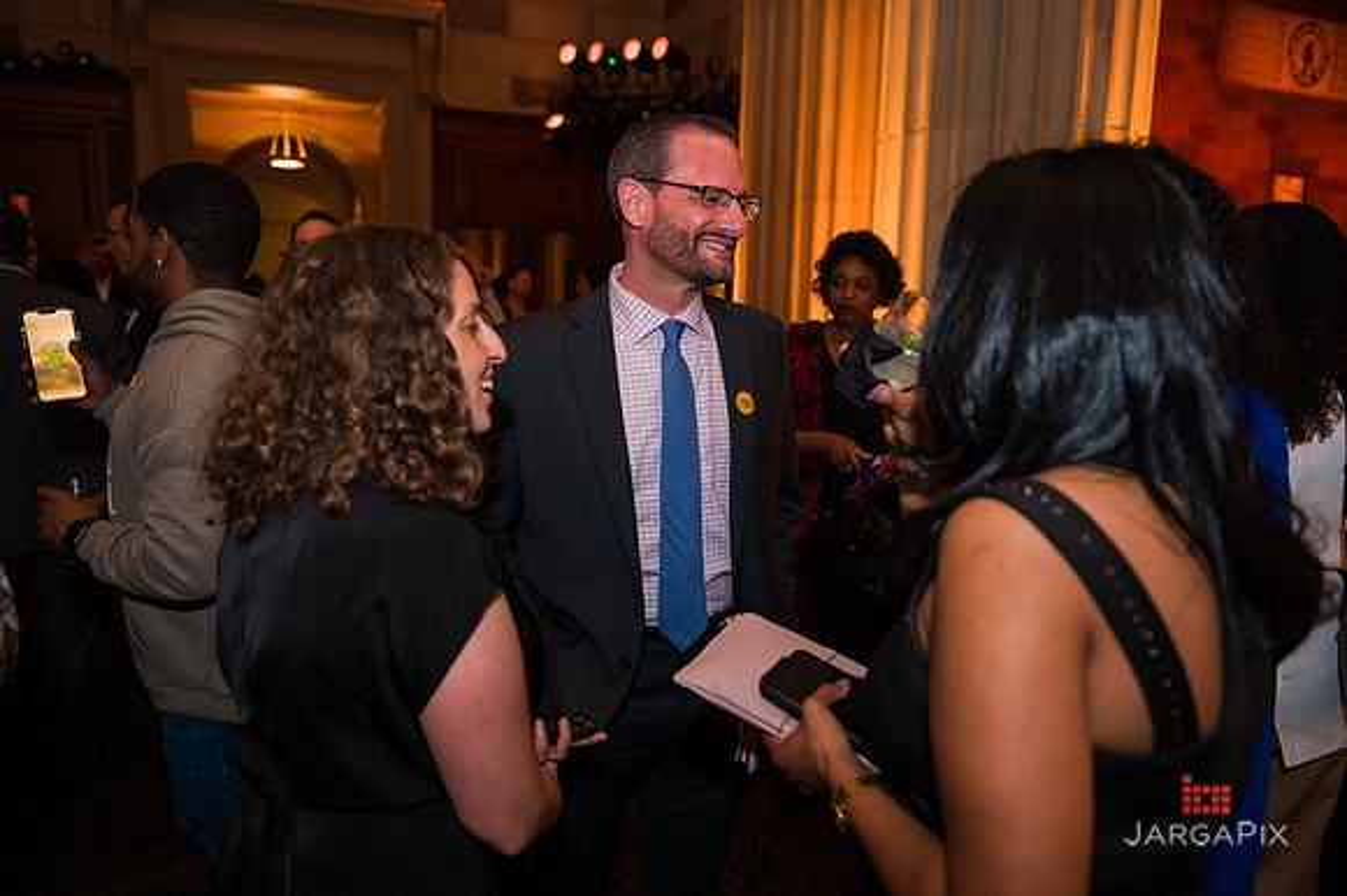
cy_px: 448
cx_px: 674
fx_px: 972
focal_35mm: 26
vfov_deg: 49.5
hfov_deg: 69.4
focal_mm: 26
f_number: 3.2
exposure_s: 1/200
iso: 1600
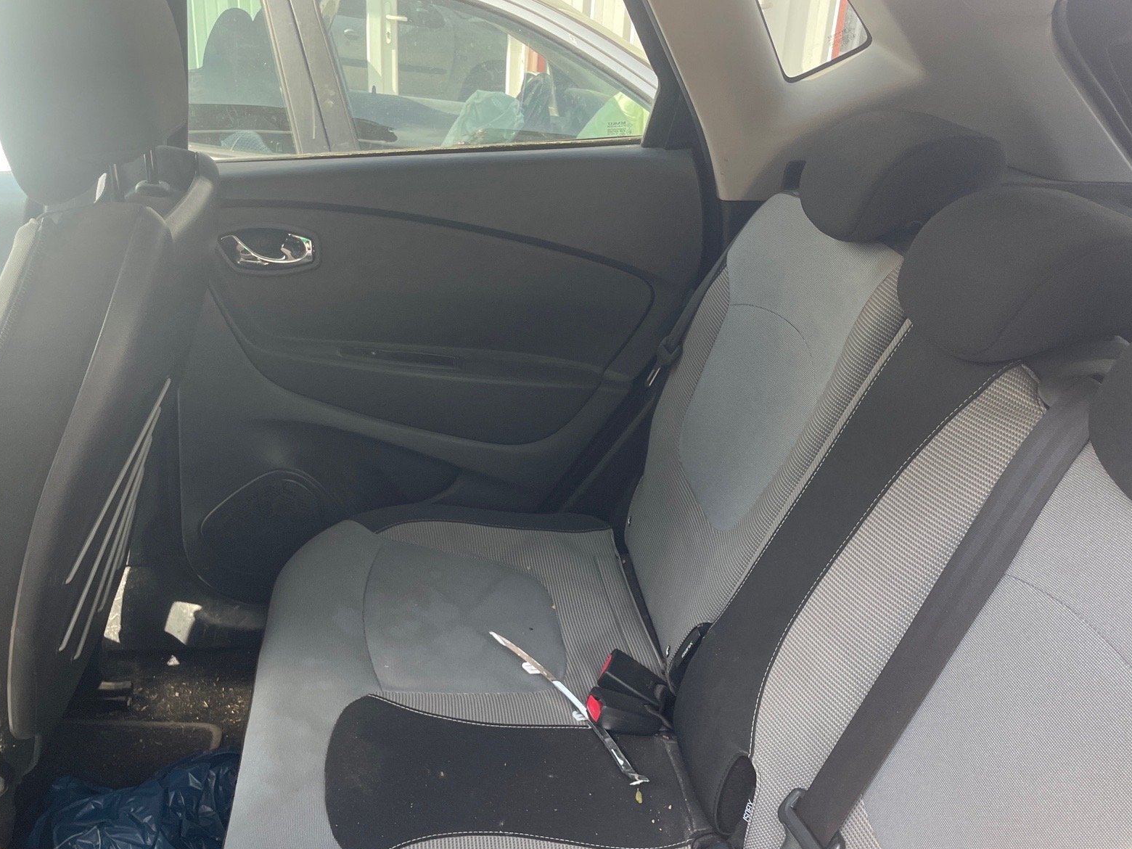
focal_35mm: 32
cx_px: 546
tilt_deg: -24.1
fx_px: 1046
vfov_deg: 44.1
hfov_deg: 56.8
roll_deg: -3.6
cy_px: 464
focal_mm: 4.2
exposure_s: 1/121
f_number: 1.6
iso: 50
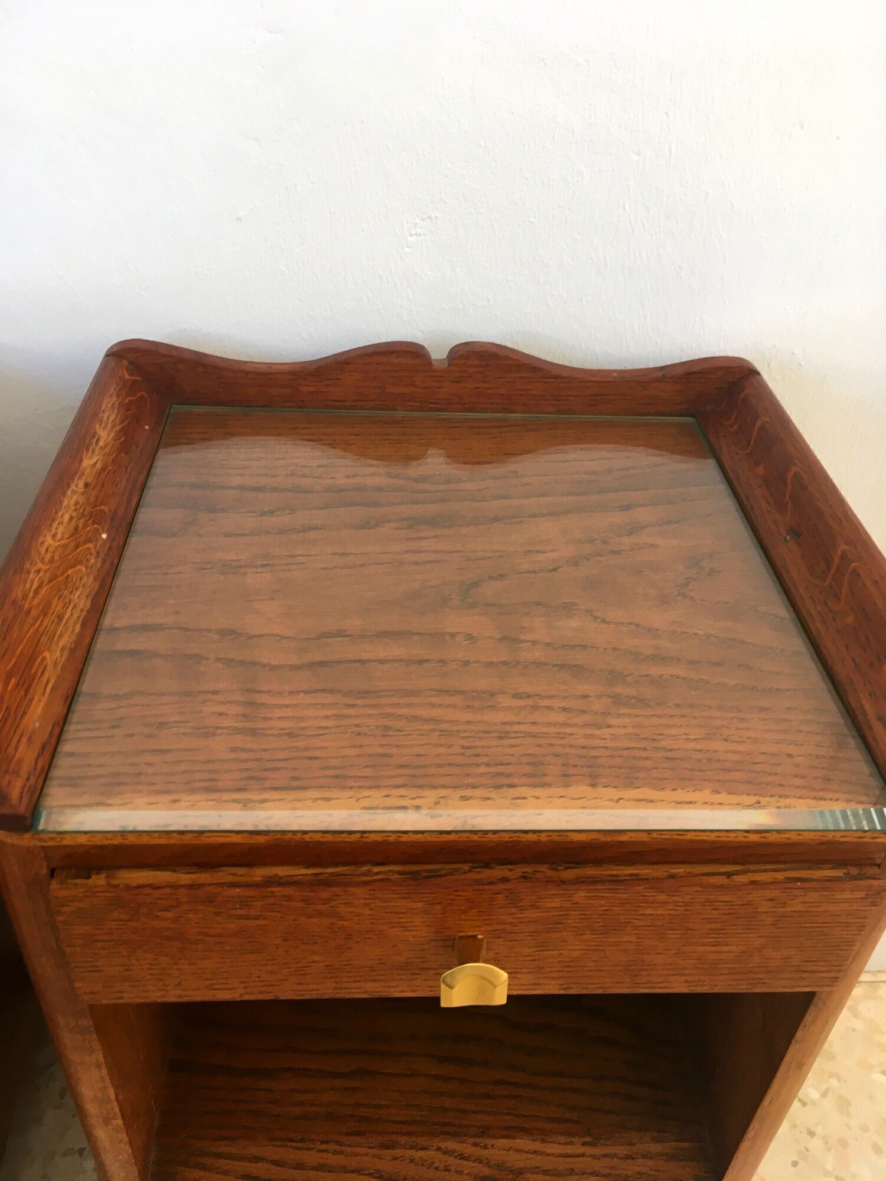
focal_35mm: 29
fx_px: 990
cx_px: 443
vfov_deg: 61.7
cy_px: 590
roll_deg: -2.2
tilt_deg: -37.4
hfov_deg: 48.2
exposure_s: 1/33
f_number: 2.2
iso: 40
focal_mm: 4.15
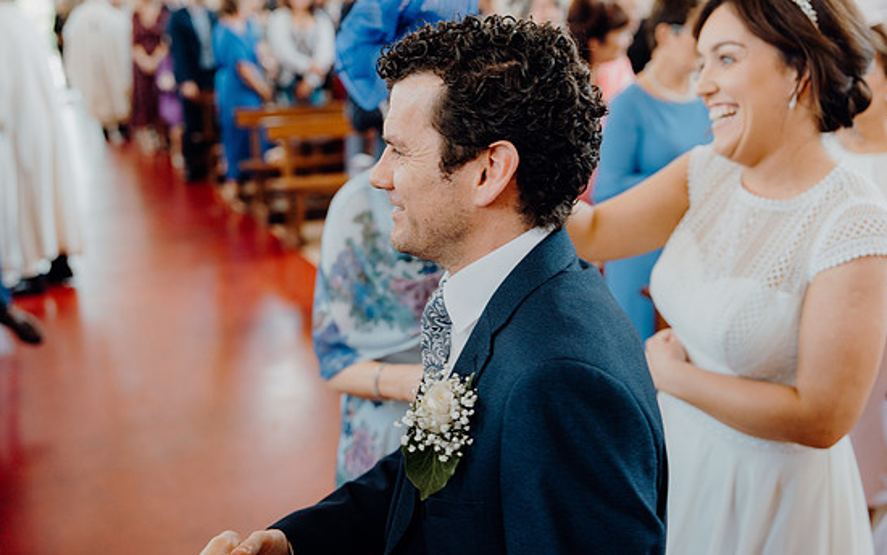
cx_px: 463
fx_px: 1040
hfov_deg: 46.2
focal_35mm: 43
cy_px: 269
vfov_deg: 29.9
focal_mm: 40
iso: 1250
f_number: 2.8
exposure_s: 1/200
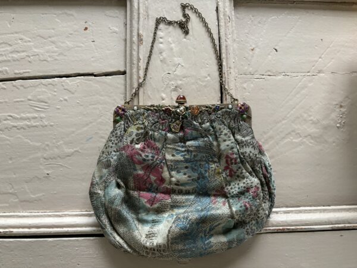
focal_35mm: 26
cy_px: 134
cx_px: 178
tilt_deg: -84.2
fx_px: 268
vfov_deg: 53.1
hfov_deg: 67.3
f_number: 1.6
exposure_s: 1/60
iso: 200
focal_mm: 5.96
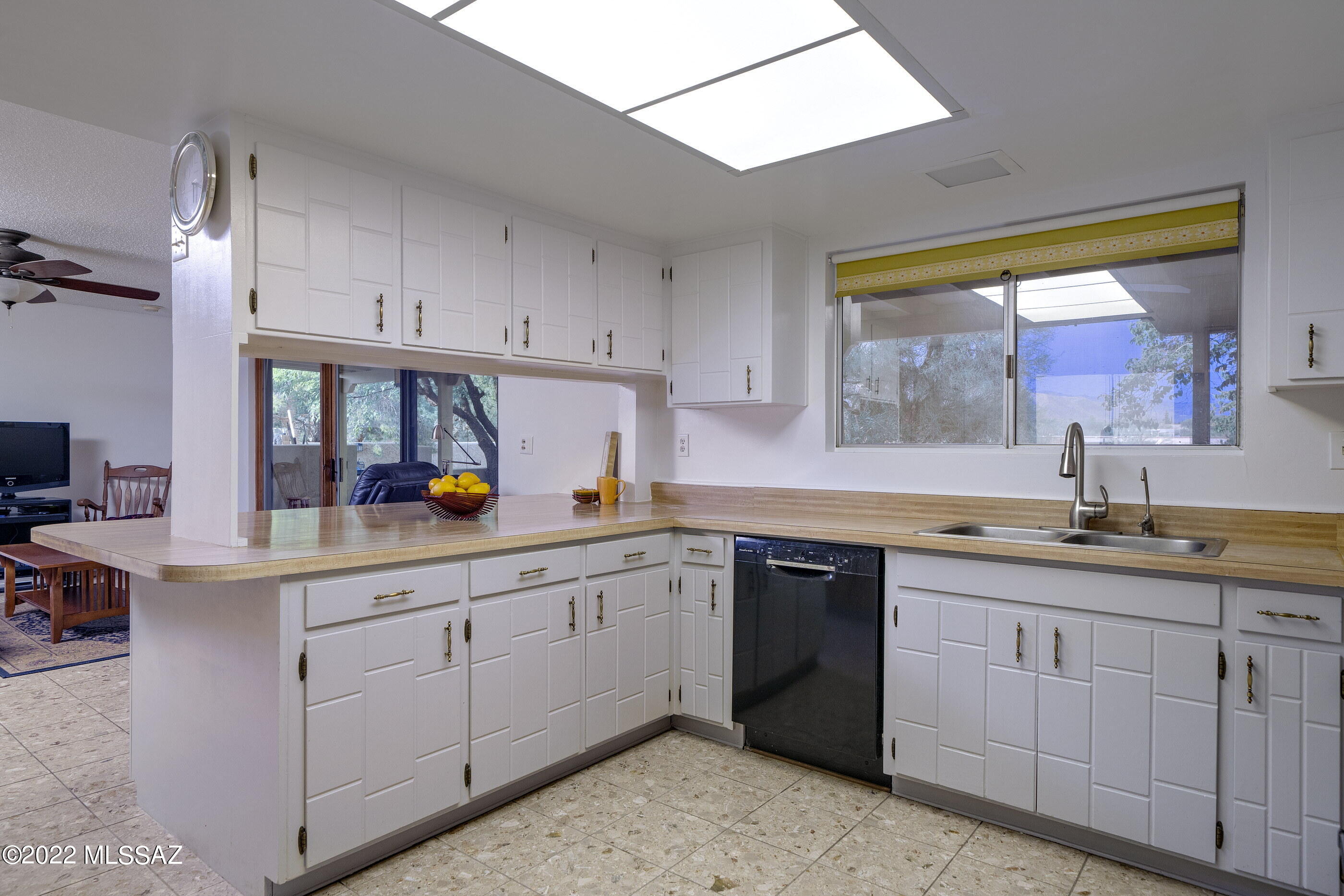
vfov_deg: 61.9
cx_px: 672
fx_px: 747
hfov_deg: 84.0
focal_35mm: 20
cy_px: 448
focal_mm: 20
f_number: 8
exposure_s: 1/13
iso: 200
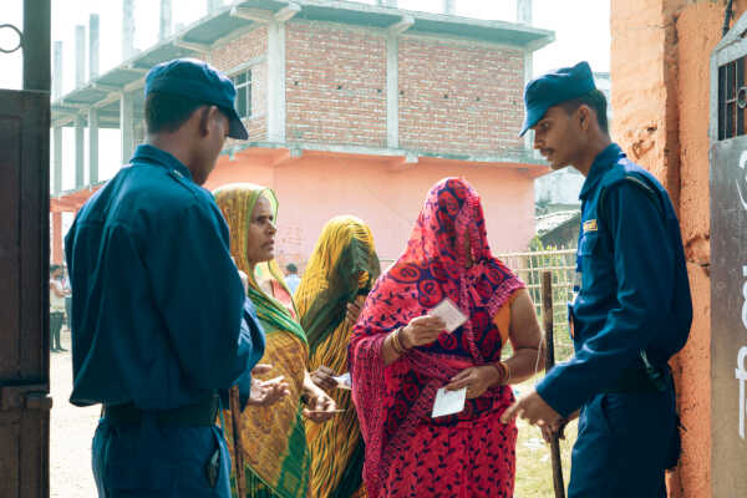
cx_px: 374
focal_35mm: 50
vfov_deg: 27.0
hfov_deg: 39.6
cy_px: 249
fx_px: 1037
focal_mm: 50
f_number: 8
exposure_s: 1/80
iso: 160
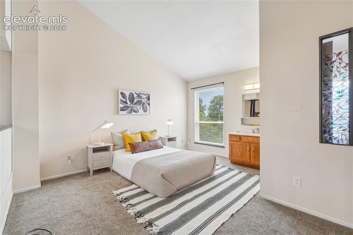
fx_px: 147
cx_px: 176
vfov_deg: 77.3
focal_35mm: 15
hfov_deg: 100.4
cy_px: 118
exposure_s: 1/25
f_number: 8
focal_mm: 10
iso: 800
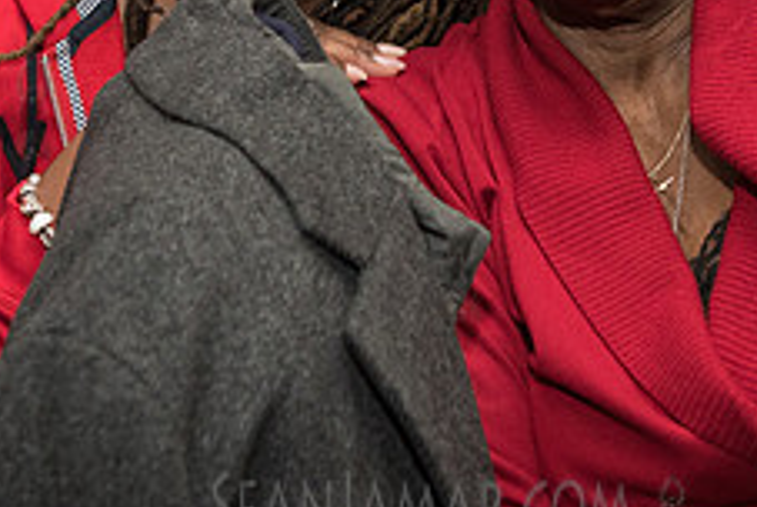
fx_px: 2148
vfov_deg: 13.2
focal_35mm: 102
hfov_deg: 20.0
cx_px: 460
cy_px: -58
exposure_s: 1/250
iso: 2000
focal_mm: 40
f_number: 4.5
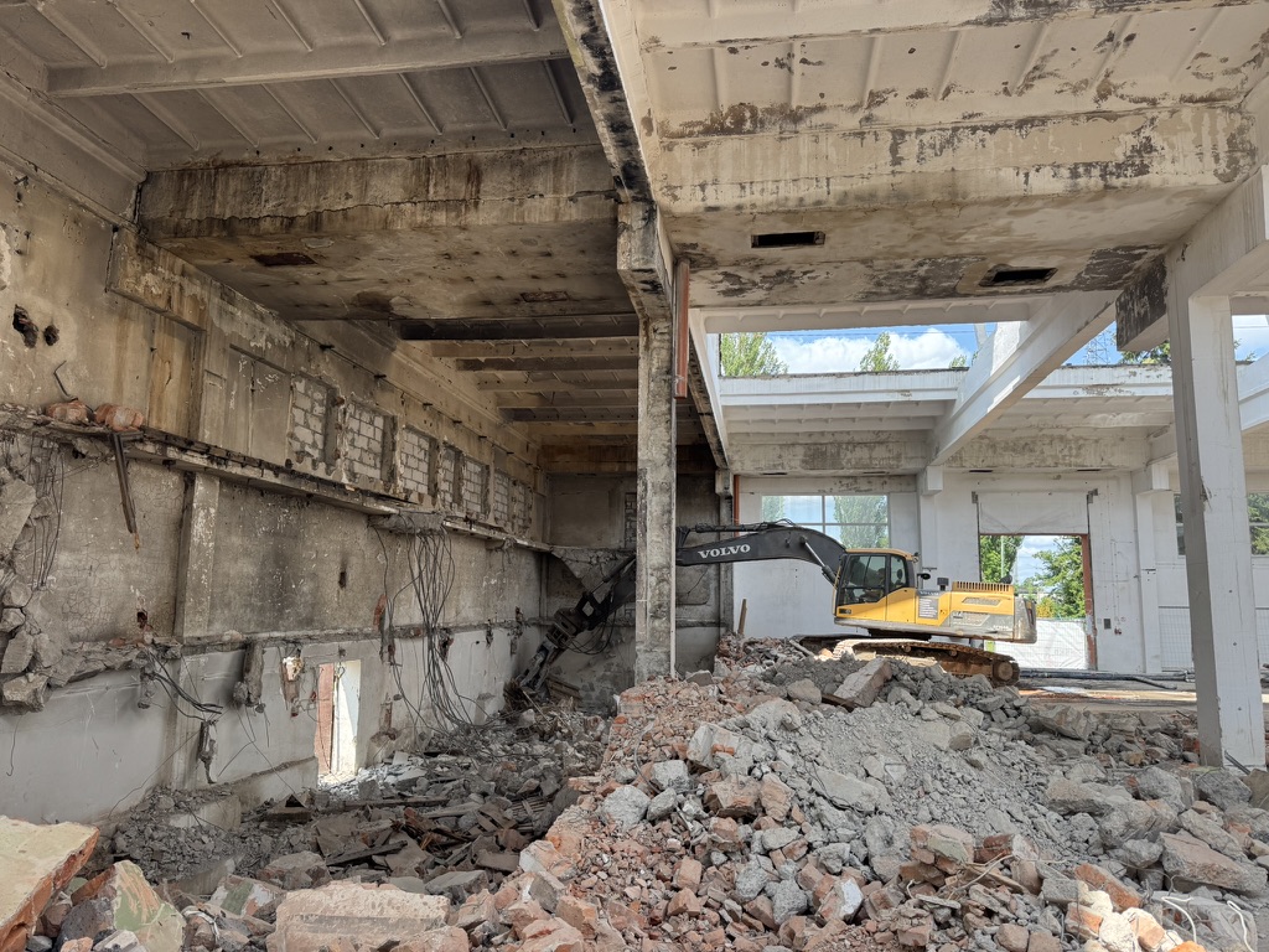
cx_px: 634
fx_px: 880
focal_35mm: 24
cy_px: 476
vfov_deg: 56.8
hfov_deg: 71.6
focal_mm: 6.76
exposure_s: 1/518
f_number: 1.78
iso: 80
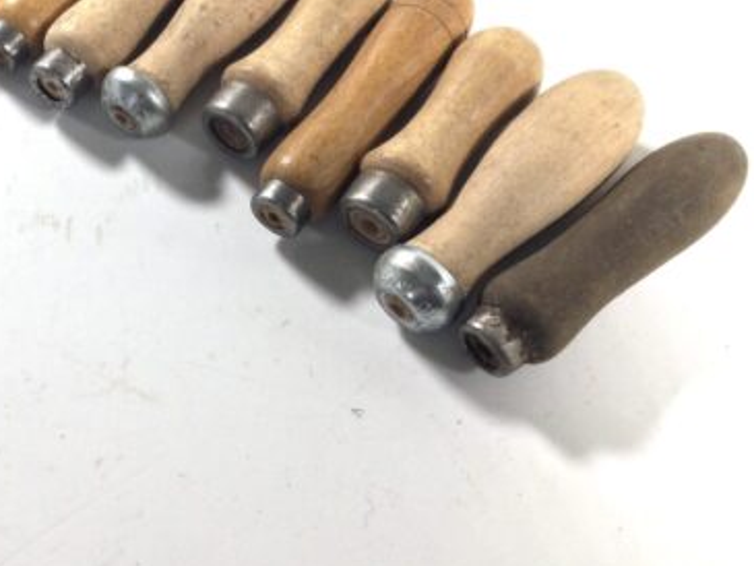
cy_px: 165
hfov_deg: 36.3
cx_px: 161
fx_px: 1111
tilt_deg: -55.2
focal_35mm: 51
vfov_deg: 28.3
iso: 25
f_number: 2.4
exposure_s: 1/50
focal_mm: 3.3
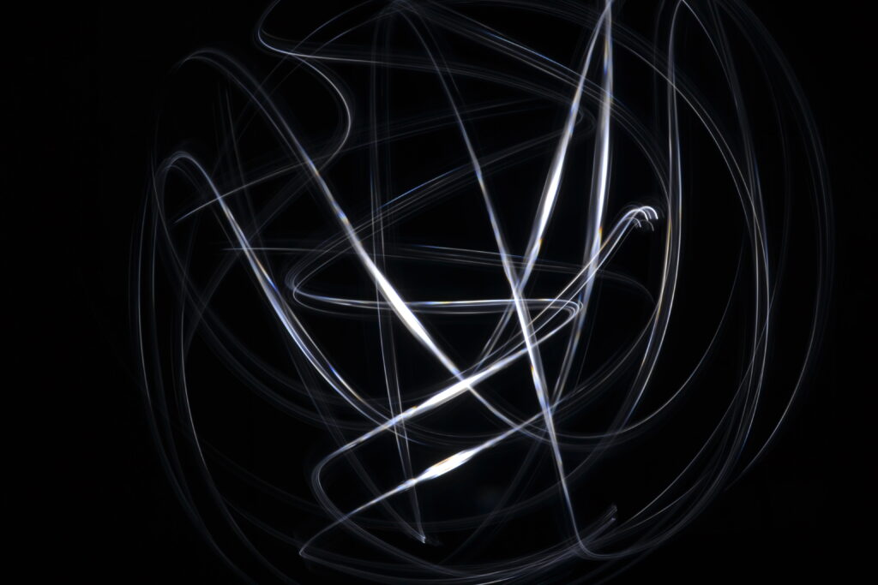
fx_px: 659
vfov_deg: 47.9
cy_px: 292
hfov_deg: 67.4
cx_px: 439
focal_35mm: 27
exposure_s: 13
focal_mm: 18
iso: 100
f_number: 22
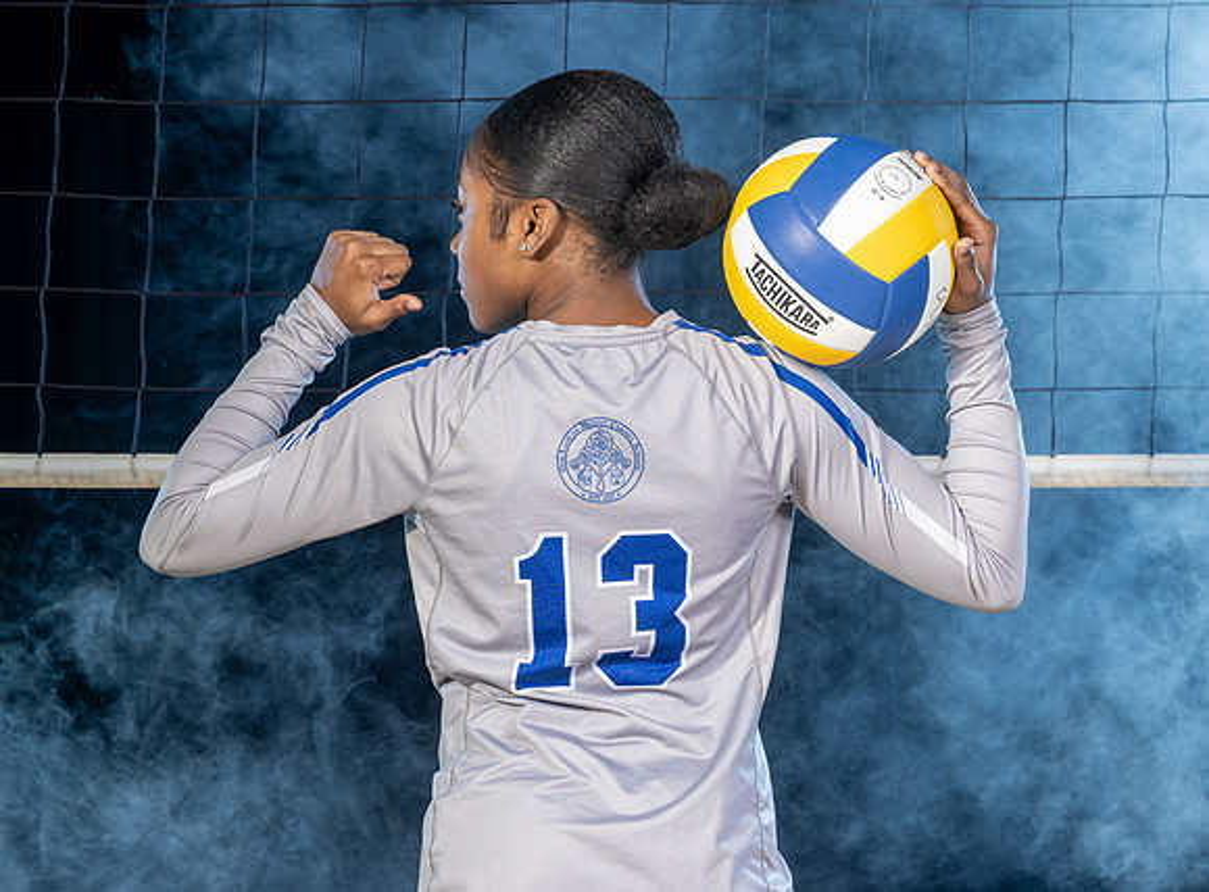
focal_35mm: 170
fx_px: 5912
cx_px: 572
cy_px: 367
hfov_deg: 11.7
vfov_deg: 8.6
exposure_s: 1/100
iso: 160
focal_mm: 135
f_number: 6.3
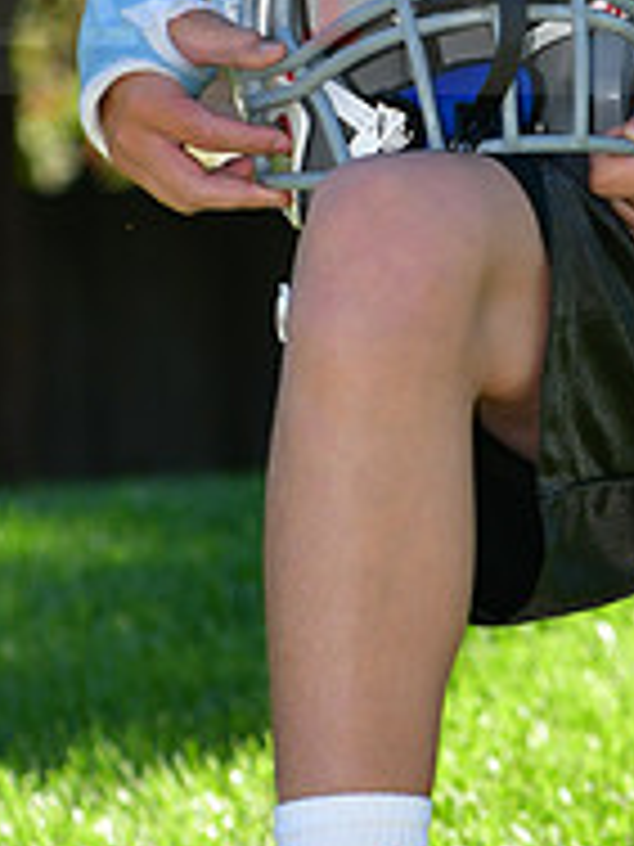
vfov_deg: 4.4
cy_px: -50
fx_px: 10867
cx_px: 776
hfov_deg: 3.3
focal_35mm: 445
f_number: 4.5
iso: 400
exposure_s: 1/1000
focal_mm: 100
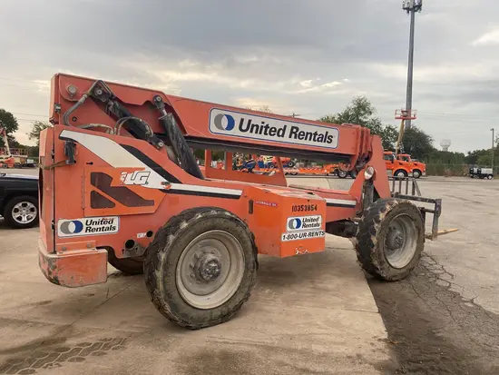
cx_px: 250
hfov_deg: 67.3
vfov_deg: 53.1
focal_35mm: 26
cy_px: 188
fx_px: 375
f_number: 1.8
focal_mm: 4.25
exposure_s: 1/298
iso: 32
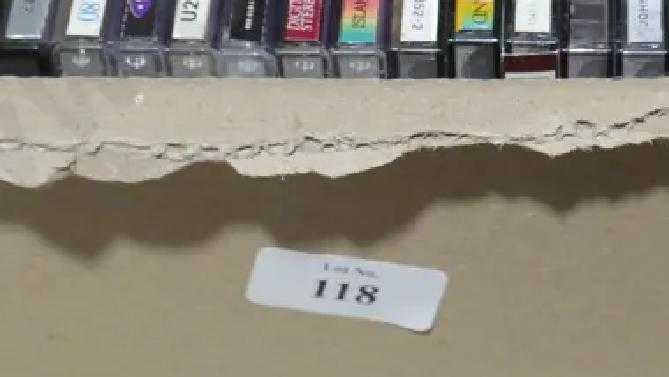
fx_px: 2502
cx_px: 556
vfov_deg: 8.3
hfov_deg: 15.1
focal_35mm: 141
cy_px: -269
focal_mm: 24
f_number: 5.6
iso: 800
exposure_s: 1/60
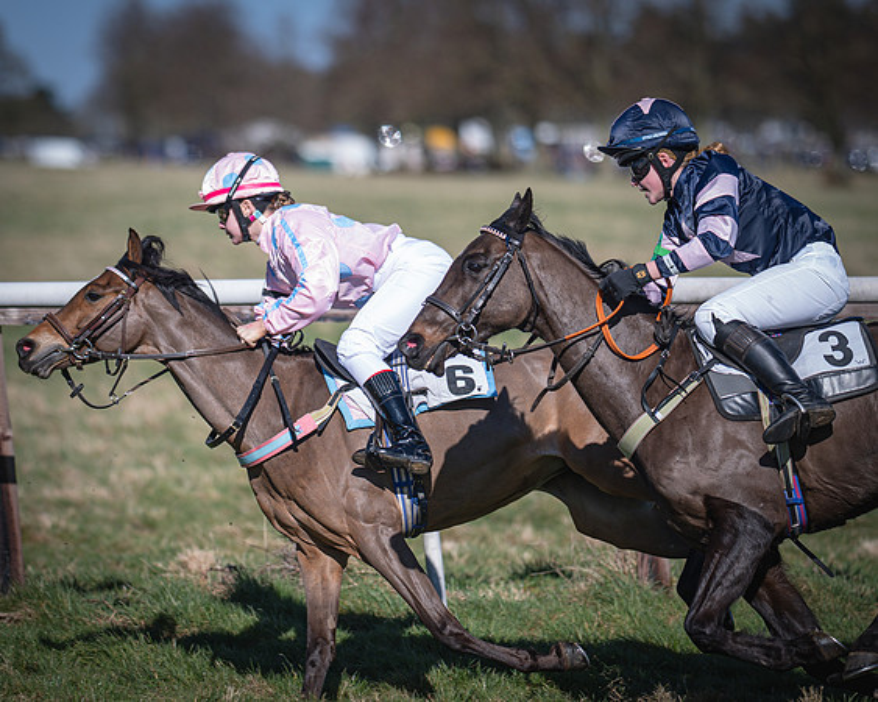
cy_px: 347
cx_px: 372
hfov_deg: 8.0
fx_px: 6314
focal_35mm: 243
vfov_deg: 6.4
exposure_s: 1/4000
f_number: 1.8
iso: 50
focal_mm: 135
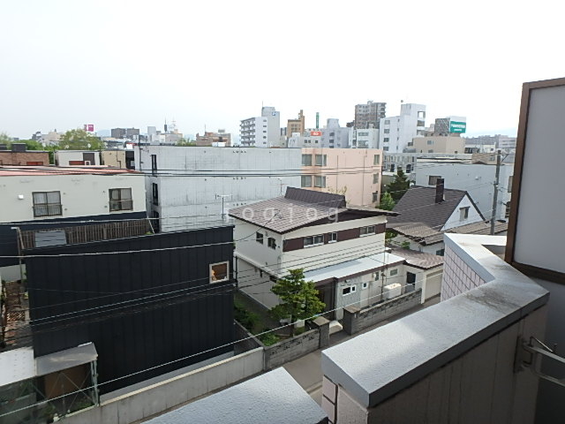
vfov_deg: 63.4
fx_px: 343
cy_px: 212
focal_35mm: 21
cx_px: 282
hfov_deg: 79.0
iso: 125
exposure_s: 1/640
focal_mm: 3.7
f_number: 3.5
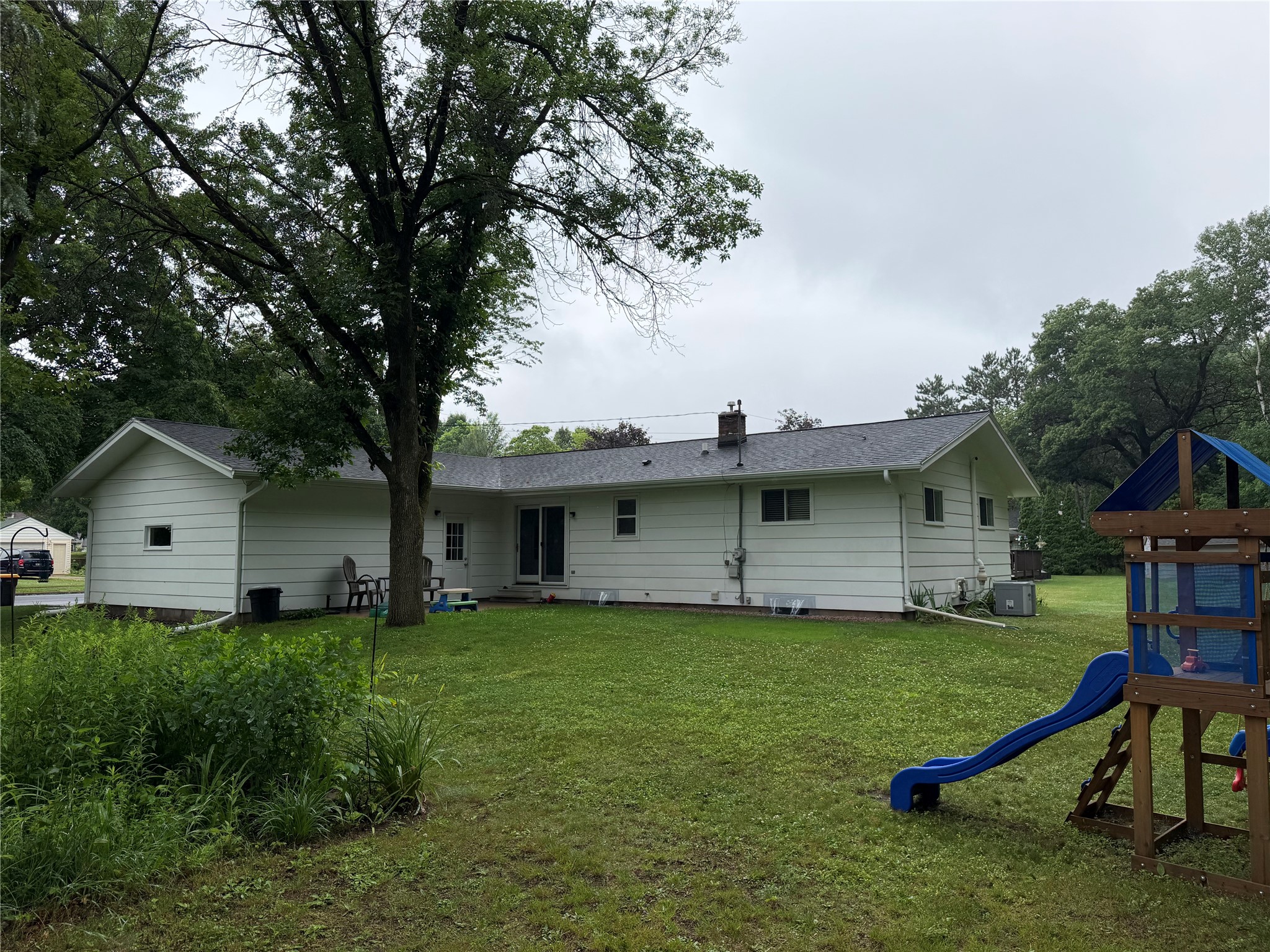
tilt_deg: +4.3
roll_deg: -0.3
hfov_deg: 71.6
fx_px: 881
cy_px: 476
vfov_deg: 56.8
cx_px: 635
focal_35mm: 24
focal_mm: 6.76
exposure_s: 1/1812
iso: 80
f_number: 1.78
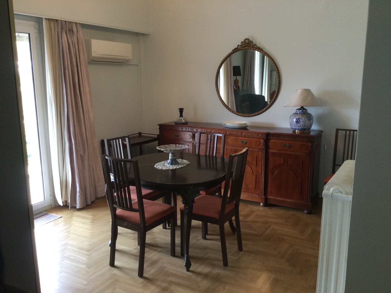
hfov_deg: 58.4
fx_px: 350
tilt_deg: -10.4
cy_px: 146
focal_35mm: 31
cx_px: 196
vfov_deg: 45.4
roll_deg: +0.7
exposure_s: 1/33
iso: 100
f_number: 2.4
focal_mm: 3.3
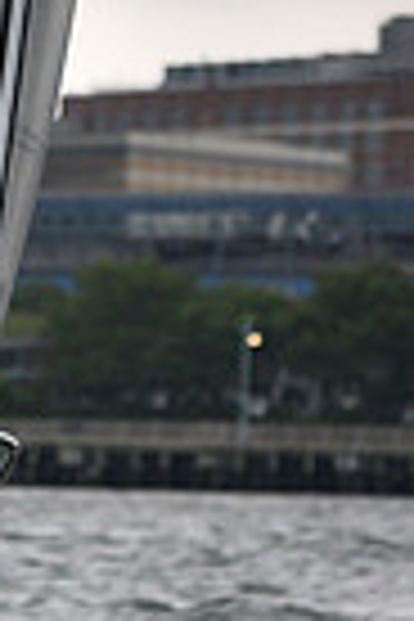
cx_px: -882
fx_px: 7106
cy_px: 488
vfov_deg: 5.0
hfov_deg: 3.3
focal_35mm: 412
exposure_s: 1/1250
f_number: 3.2
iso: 320
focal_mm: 98
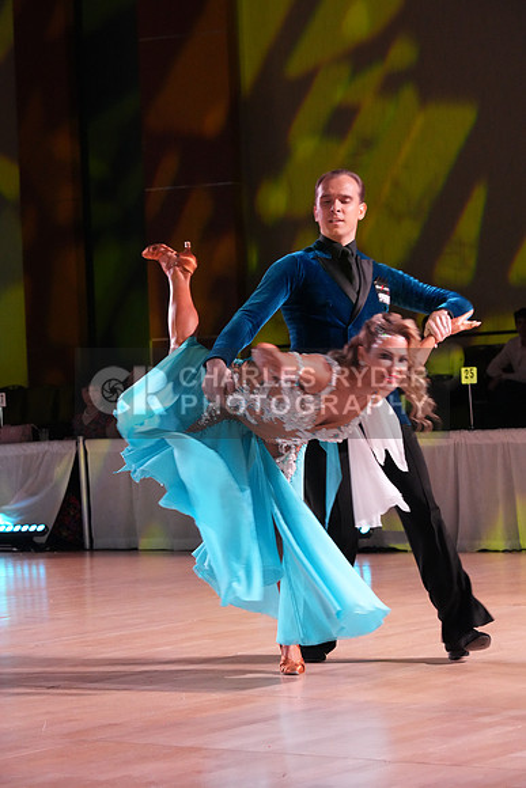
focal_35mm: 105
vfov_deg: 19.5
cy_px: 394
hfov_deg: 13.0
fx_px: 2300
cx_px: 263
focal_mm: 105
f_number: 6.3
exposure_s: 1/160
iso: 6400
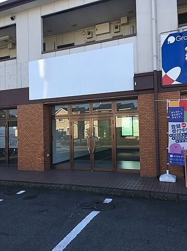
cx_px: 94
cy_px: 126
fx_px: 209
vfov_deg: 61.7
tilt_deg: +0.9
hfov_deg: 48.2
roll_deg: +1.9
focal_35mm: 29
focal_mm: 4.15
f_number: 2.2
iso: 25
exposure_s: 1/496
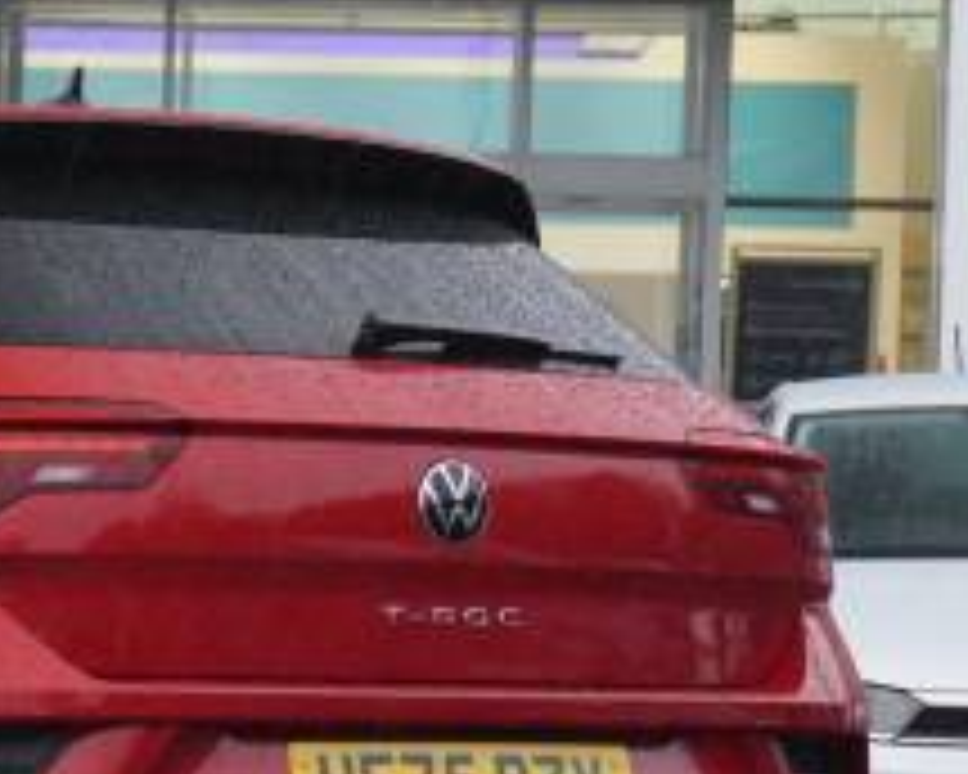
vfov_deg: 9.0
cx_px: -108
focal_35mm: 171
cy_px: 522
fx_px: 4910
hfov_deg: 11.1
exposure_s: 1/160
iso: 4000
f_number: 5.6
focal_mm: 41
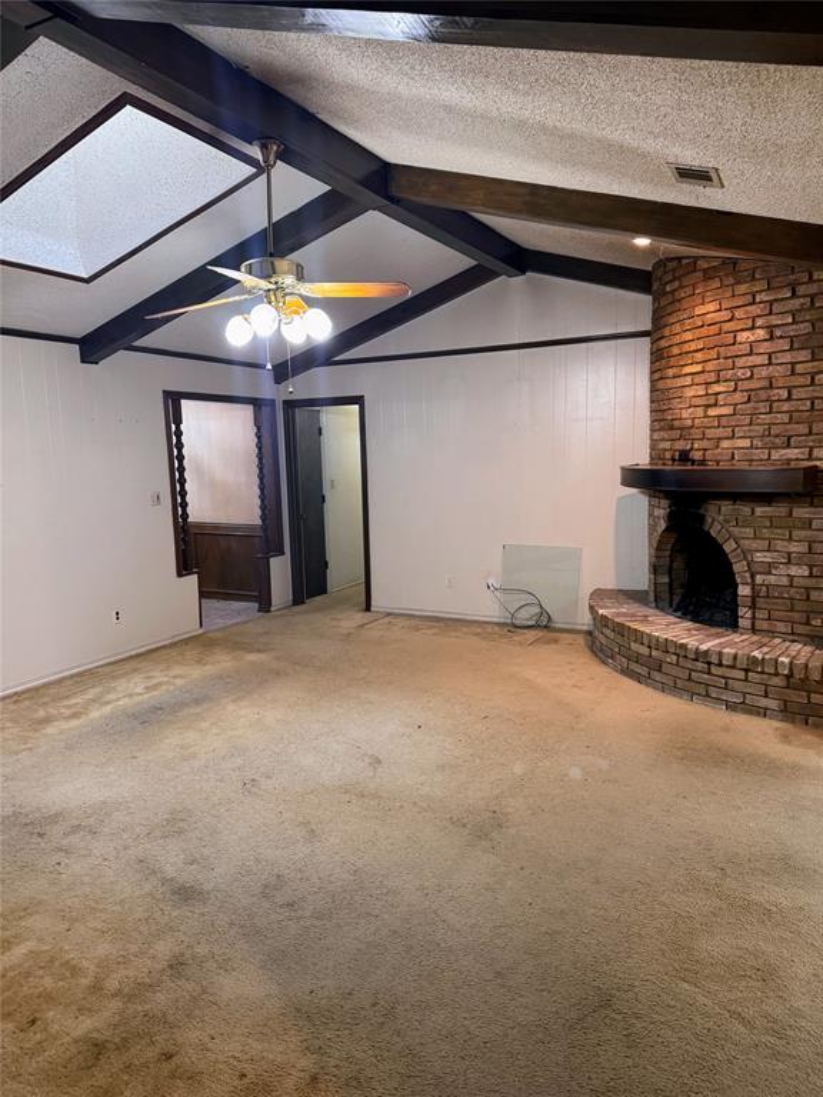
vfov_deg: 71.6
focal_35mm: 24
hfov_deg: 56.8
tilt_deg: -7.2
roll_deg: +1.7
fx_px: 761
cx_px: 412
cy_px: 548
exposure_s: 1/60
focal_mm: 6.76
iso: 320
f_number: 1.78
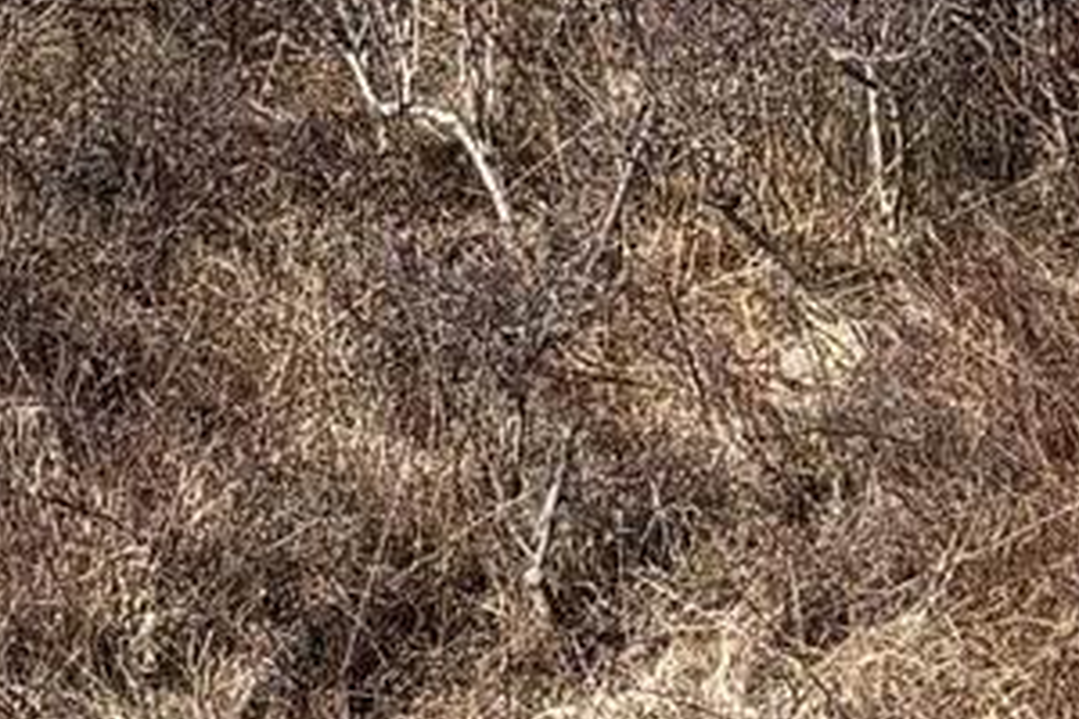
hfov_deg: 9.9
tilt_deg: +4.2
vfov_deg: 6.2
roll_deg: +0.8
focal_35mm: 208
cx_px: 557
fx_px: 6234
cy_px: -1262
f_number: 1.6
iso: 50
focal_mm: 5.96
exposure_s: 1/4329
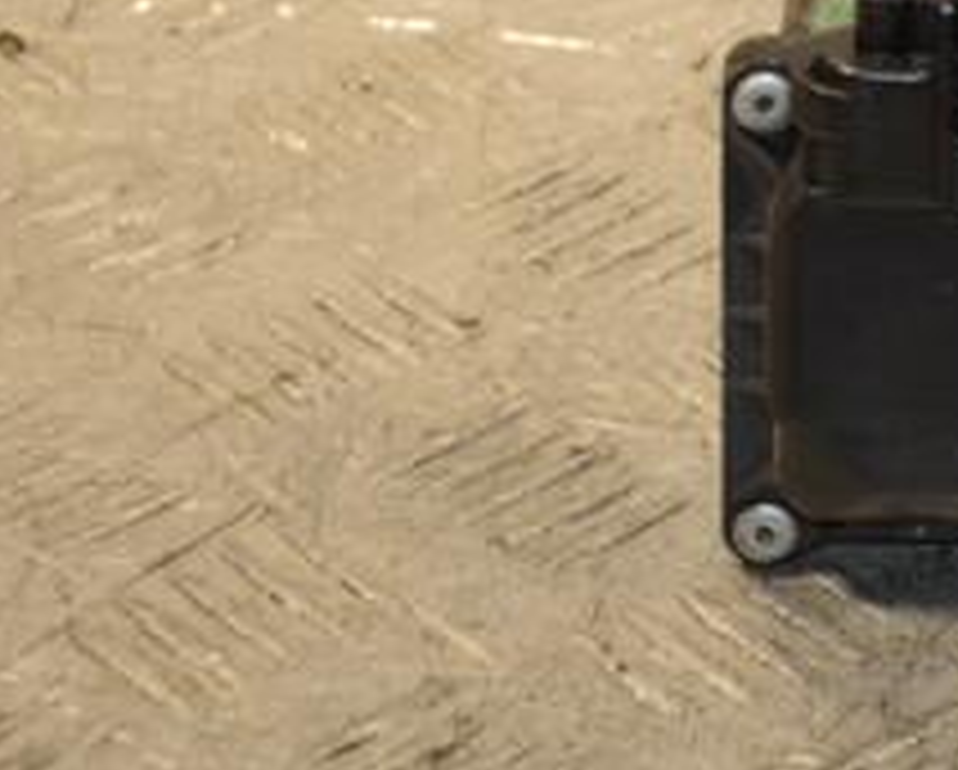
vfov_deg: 5.6
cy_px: 131
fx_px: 7865
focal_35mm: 277
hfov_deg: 6.9
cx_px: 1223
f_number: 5.3
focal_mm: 70
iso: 800
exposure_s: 1/160
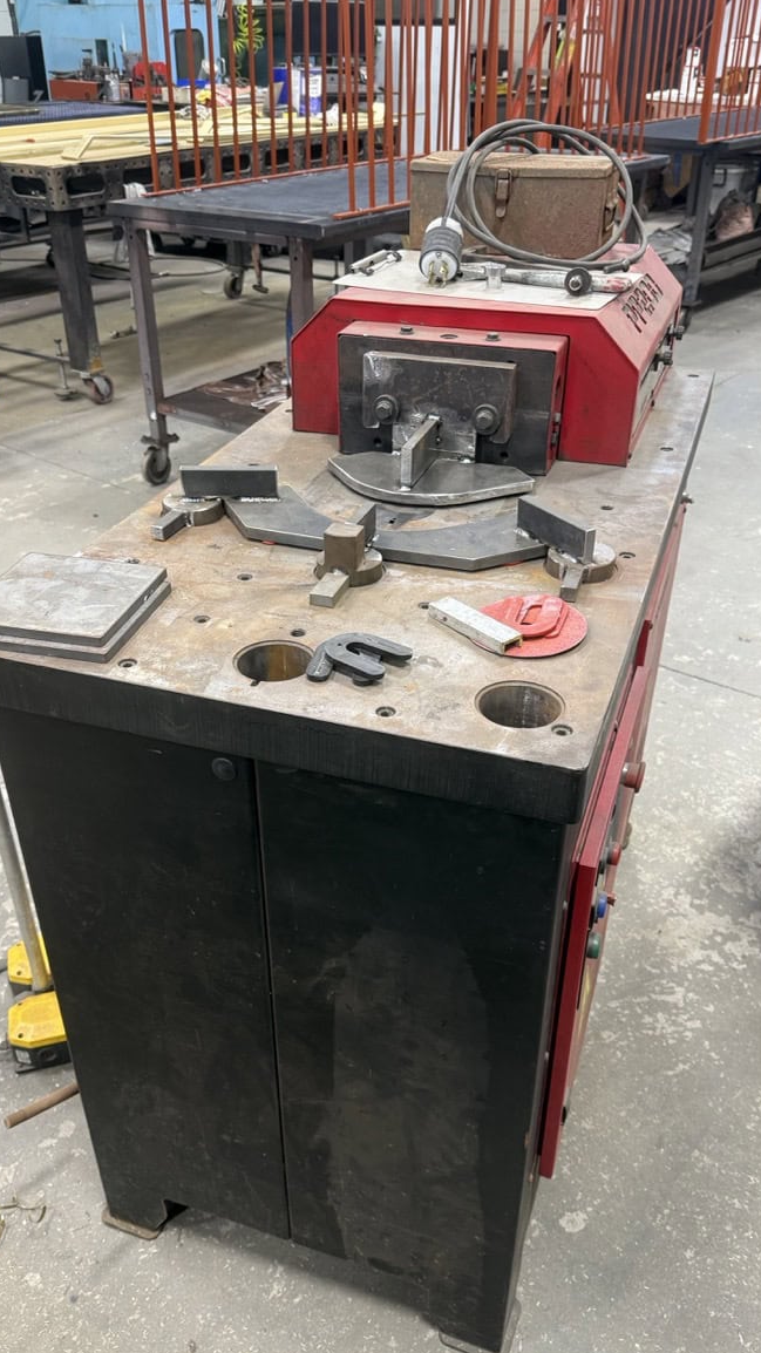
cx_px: 363
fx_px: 1040
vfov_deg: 66.0
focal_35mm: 29
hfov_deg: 40.2
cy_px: 732
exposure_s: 1/60
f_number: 1.8
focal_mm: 6.8
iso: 250
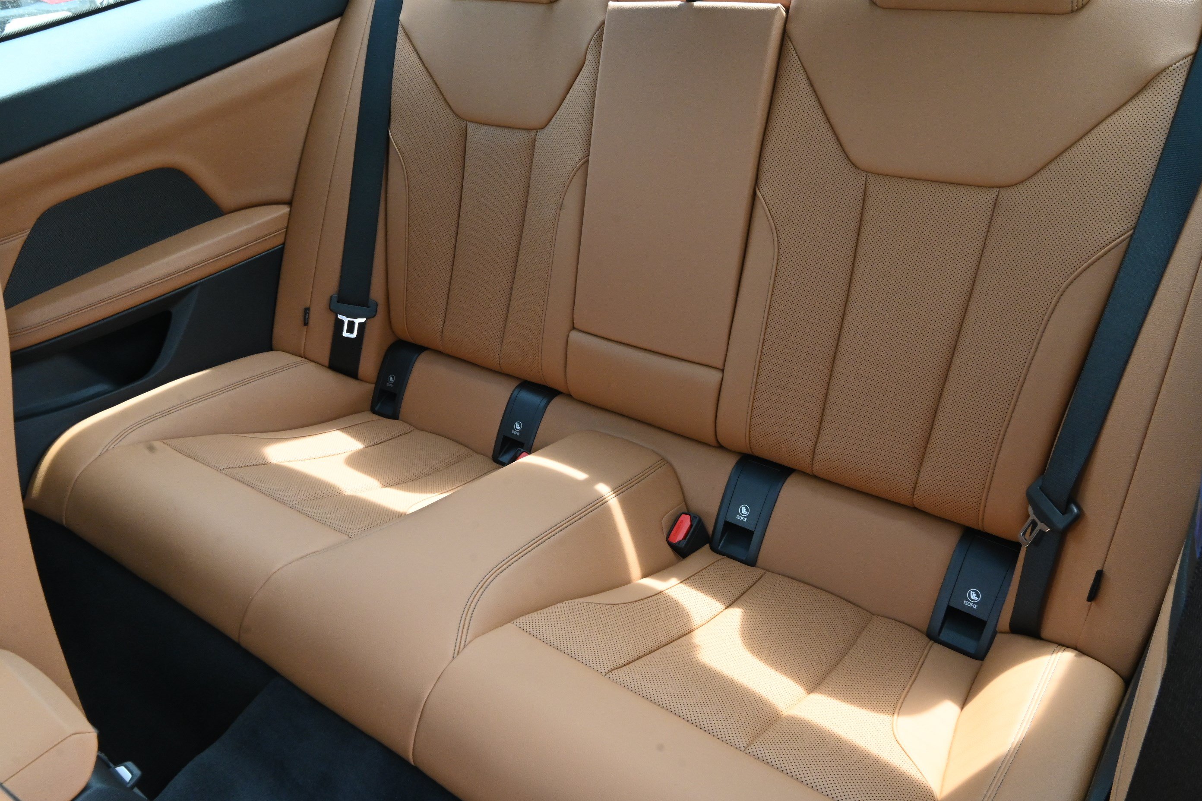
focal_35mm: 27
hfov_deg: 67.4
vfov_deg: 47.9
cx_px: 601
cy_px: 400
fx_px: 901
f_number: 18
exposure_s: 1/50
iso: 1600
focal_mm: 18
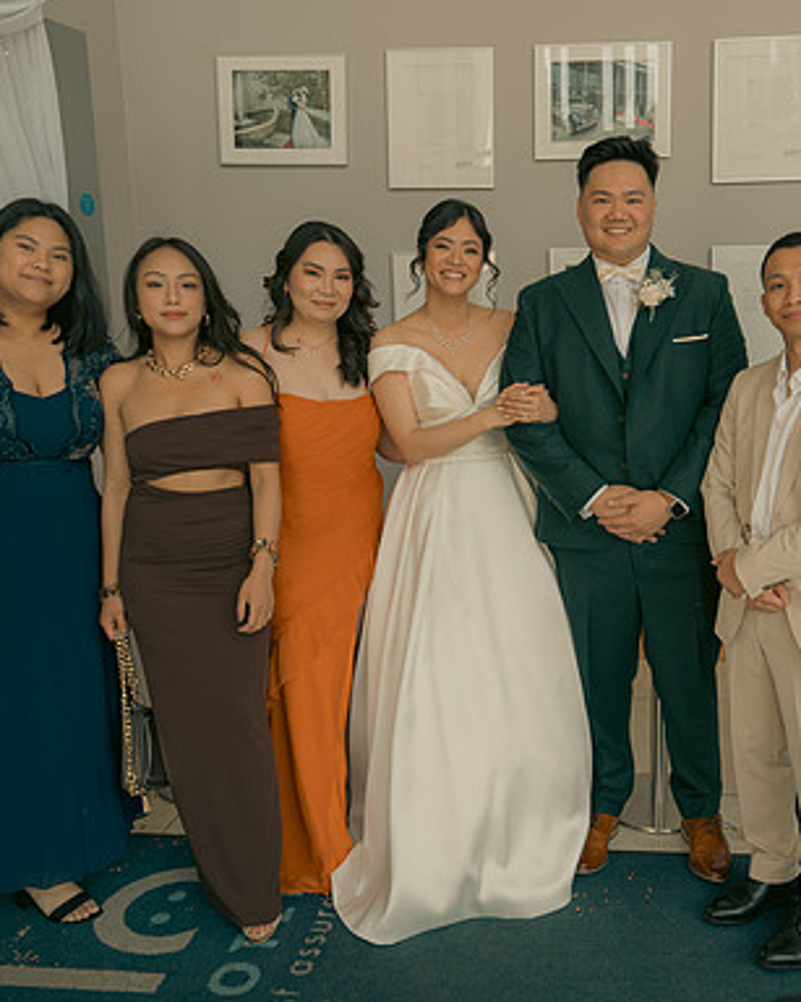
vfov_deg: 52.9
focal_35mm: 34
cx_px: 543
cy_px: 500
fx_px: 1008
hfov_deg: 42.7
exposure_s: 1/160
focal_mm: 24
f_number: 3.5
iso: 125
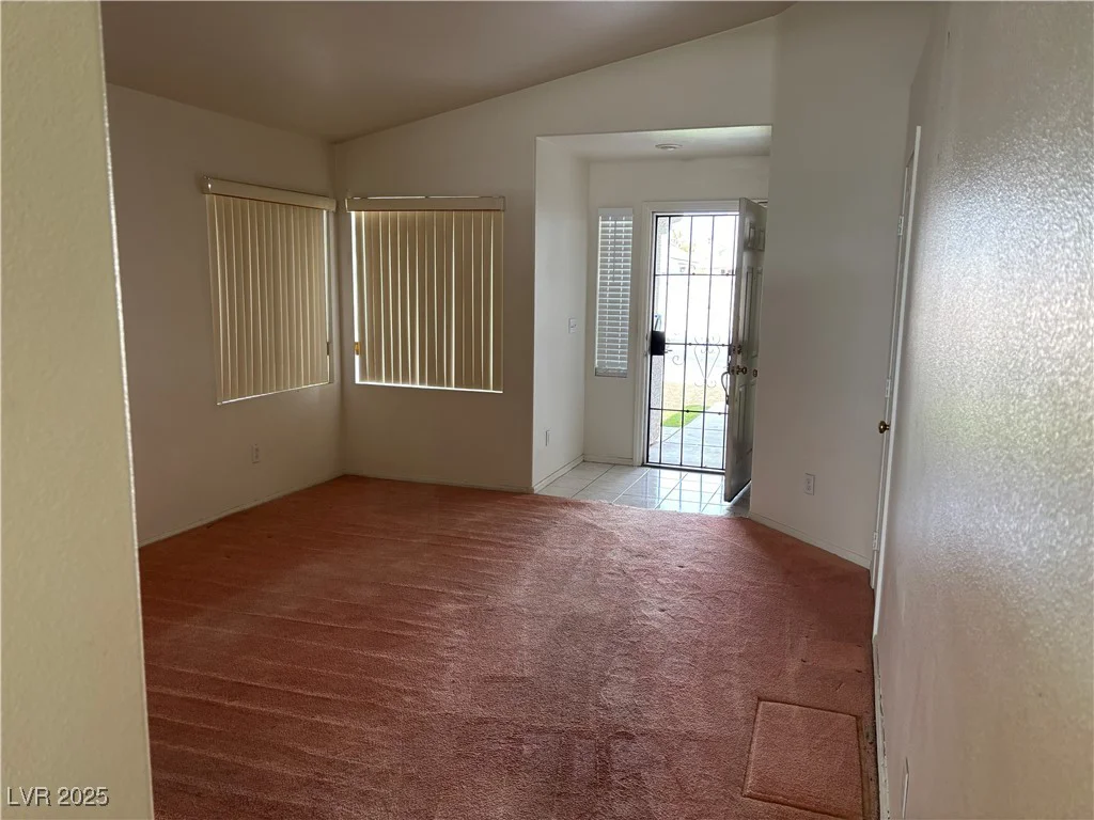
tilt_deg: -8.4
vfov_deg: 53.1
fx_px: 822
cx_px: 547
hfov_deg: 67.3
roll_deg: -0.9
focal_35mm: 26
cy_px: 410
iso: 125
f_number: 1.6
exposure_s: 1/116
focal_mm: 5.96
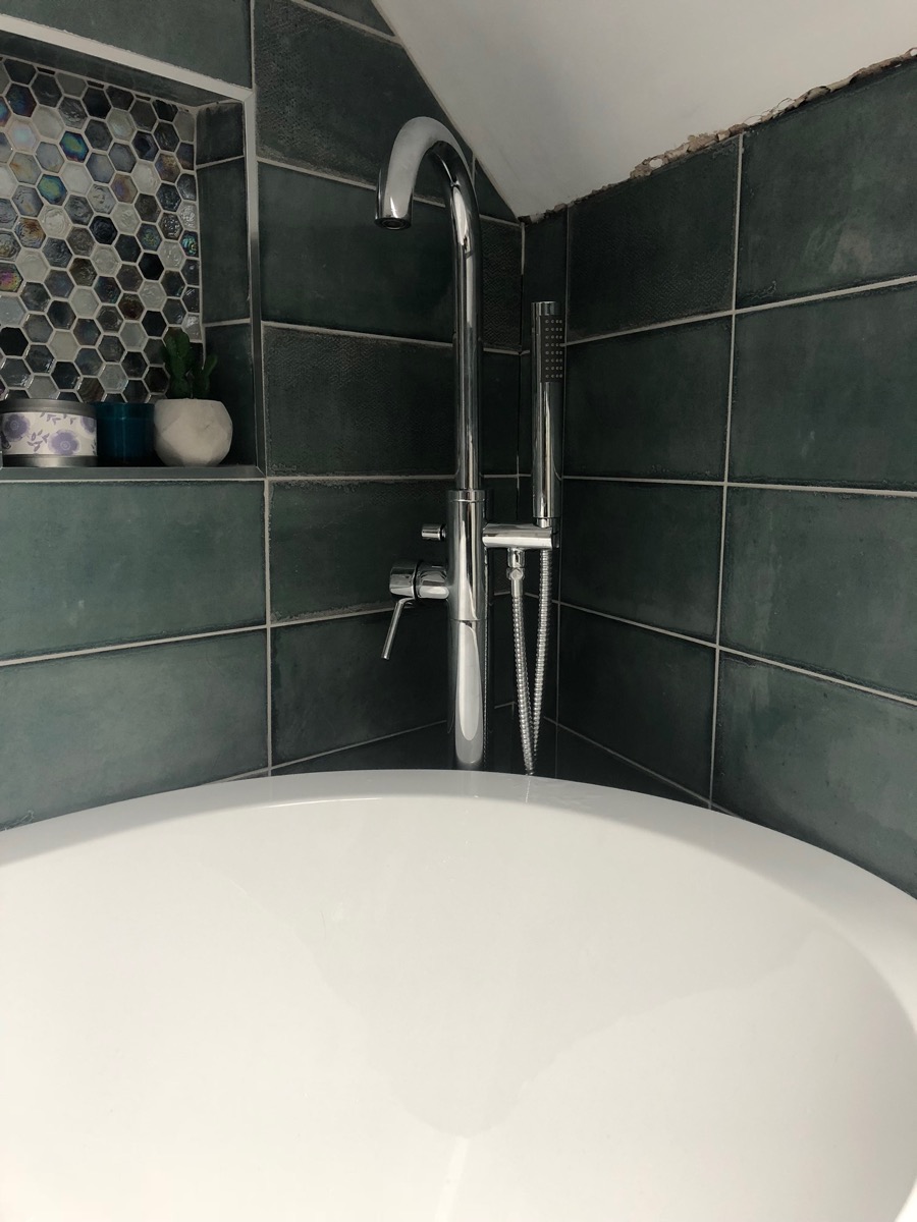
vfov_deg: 63.4
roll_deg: -0.5
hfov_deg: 49.7
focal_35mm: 28
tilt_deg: -8.5
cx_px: 458
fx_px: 989
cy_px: 611
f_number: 1.8
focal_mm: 3.99
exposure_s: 1/30
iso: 40
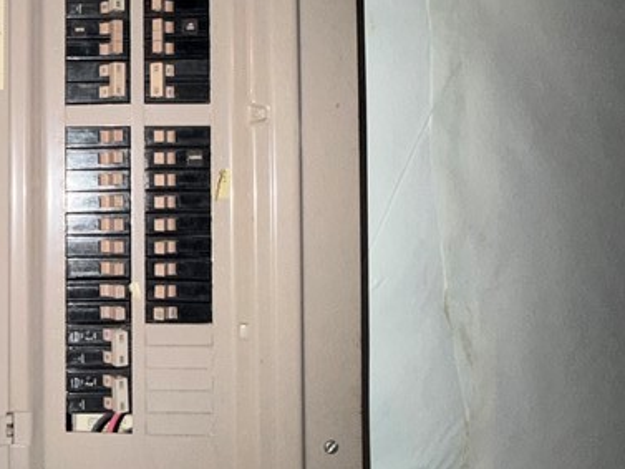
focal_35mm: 38
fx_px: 686
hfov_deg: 44.0
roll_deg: +0.2
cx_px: 46
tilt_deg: +2.0
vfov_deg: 37.5
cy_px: 169
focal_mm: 2.22
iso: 125
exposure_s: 1/40
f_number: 2.2
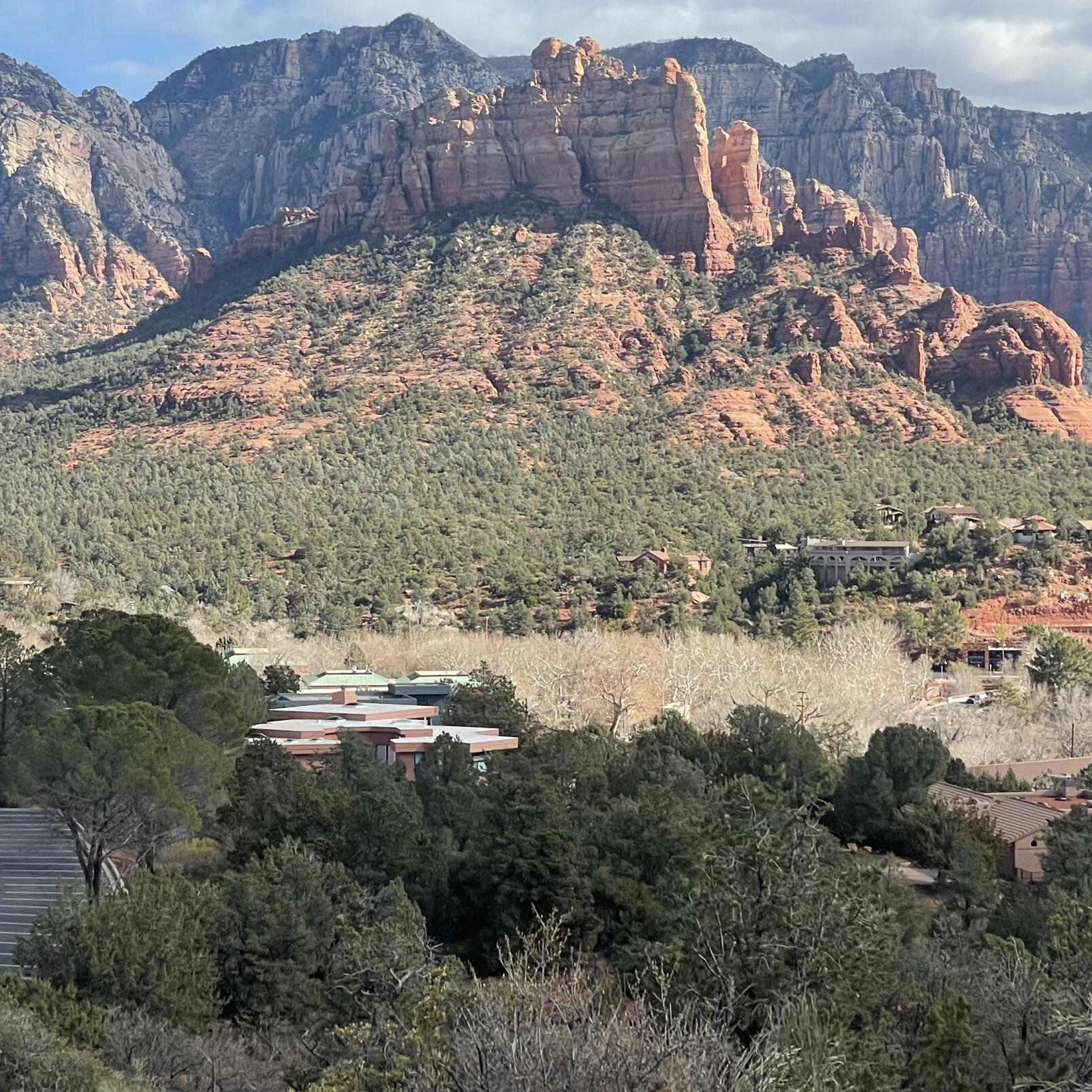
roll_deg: -0.9
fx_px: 3069
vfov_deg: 20.2
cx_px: 640
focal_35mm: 86
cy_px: 472
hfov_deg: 20.2
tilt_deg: +0.1
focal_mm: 6
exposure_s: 1/1043
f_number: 2
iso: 25
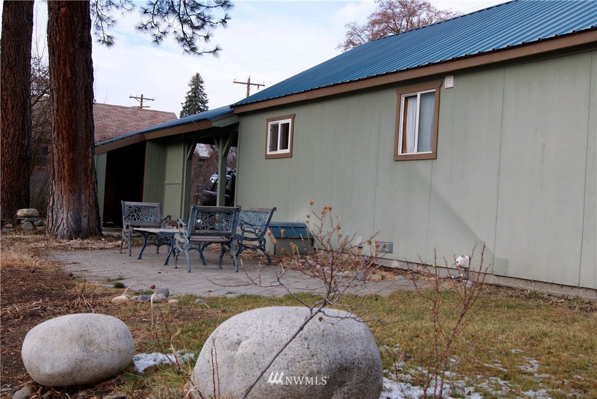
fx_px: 697
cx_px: 298
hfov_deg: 46.4
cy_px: 200
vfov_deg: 32.0
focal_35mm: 42
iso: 100
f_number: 9
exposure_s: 1/80
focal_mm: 28
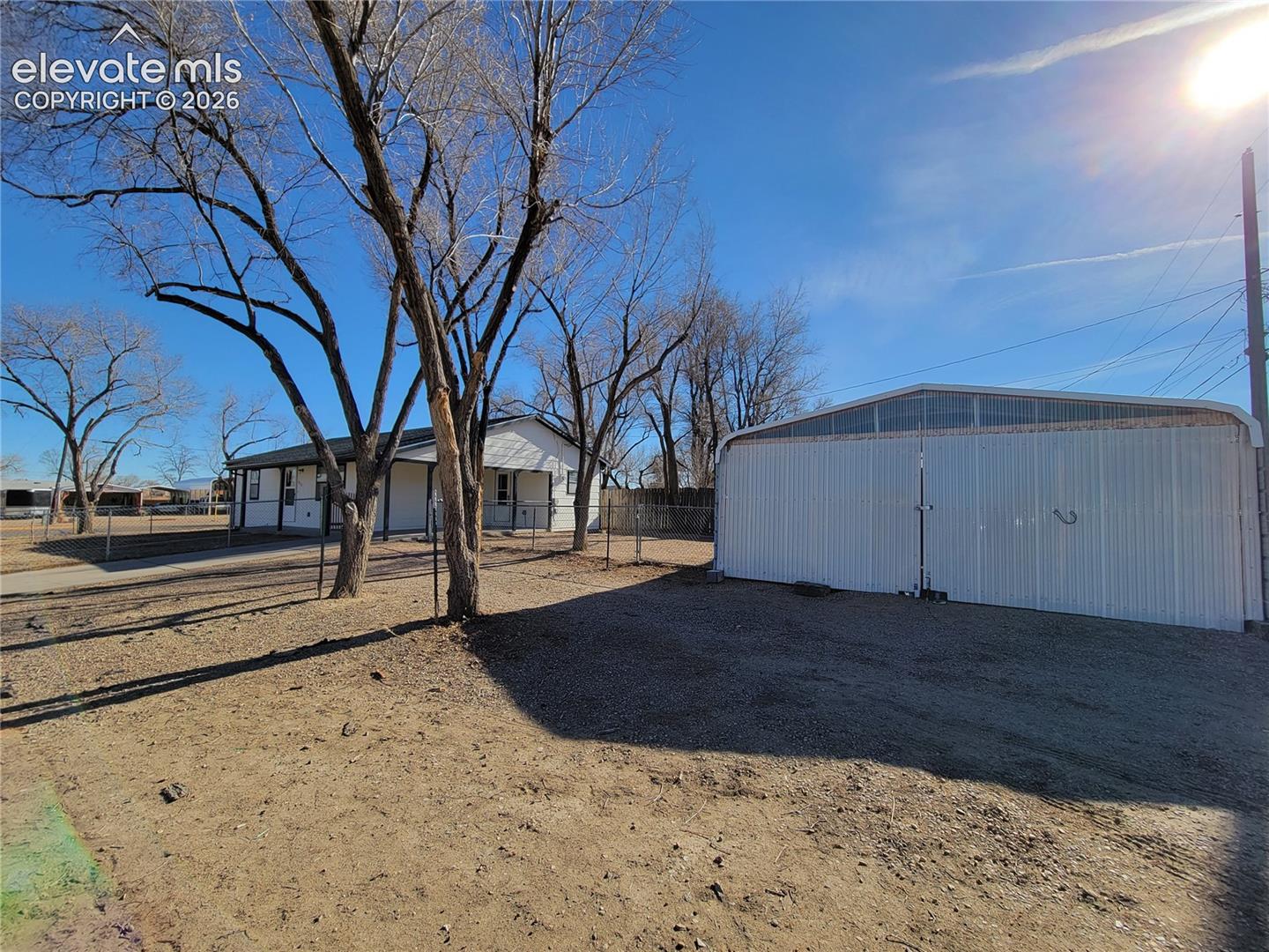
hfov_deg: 106.2
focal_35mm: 13
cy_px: 476
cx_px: 634
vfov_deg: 89.9
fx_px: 477
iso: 50
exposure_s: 1/1580
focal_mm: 2.2
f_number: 2.2
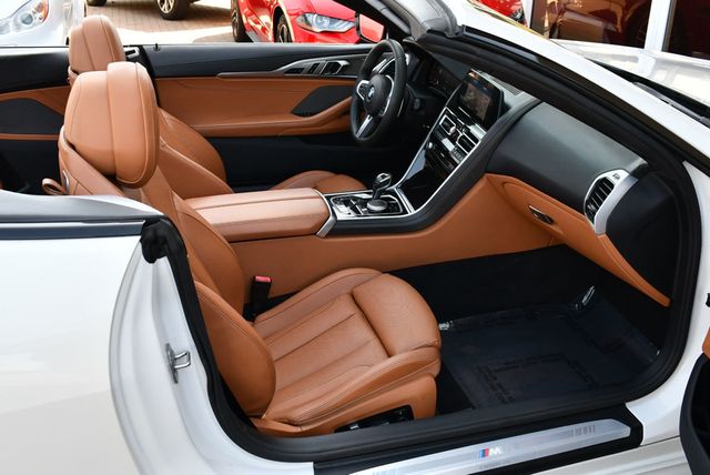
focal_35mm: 36
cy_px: 238
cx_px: 355
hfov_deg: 53.1
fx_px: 711
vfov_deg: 36.9
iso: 400
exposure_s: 1/250
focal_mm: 18
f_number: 5.6
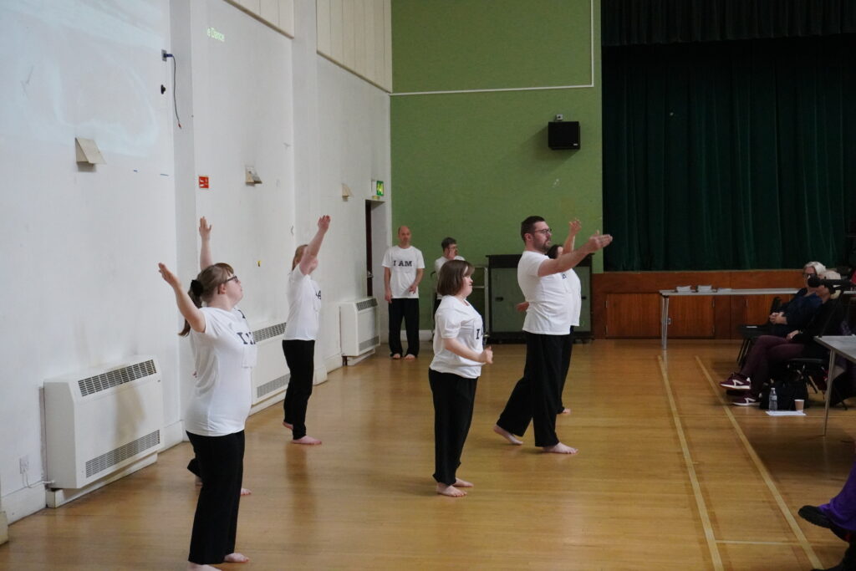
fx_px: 1106
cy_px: 286
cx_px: 428
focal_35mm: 46
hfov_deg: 42.3
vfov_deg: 29.0
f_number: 5
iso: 6400
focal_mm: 31
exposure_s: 1/160
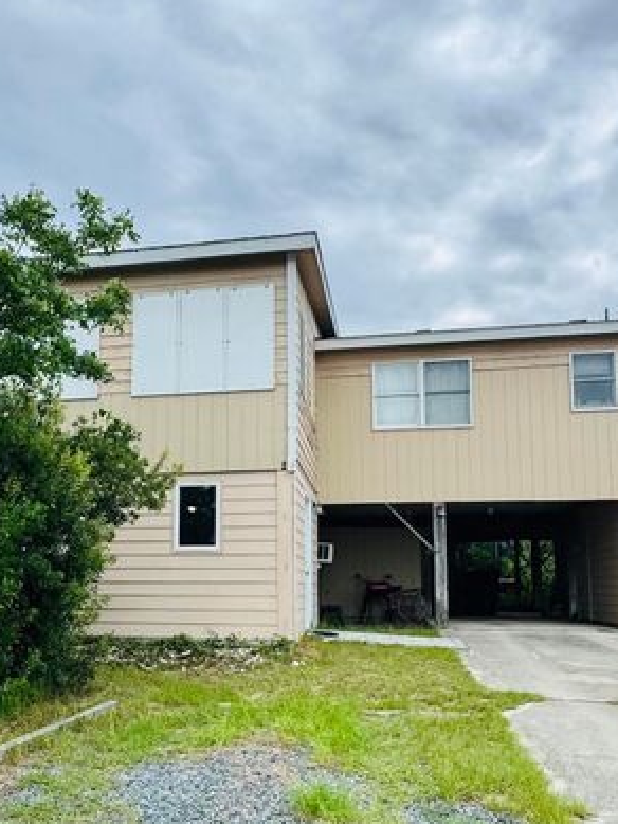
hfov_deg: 56.8
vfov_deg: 71.6
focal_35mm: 24
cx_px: 286
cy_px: 418
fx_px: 571
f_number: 2.2
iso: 50
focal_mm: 2.22
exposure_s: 1/1709
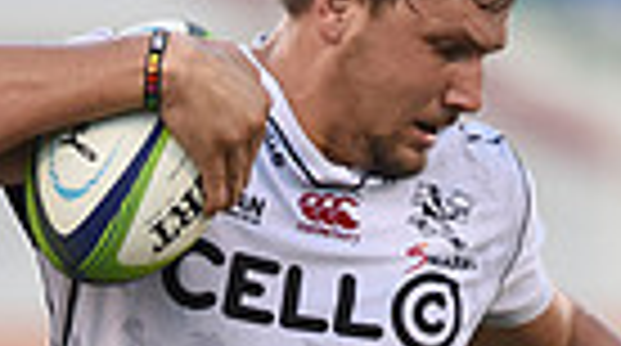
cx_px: 544
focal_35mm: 1855
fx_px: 30486
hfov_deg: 1.2
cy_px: 681
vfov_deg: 0.7
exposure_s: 1/800
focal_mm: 420
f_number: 4
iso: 1250
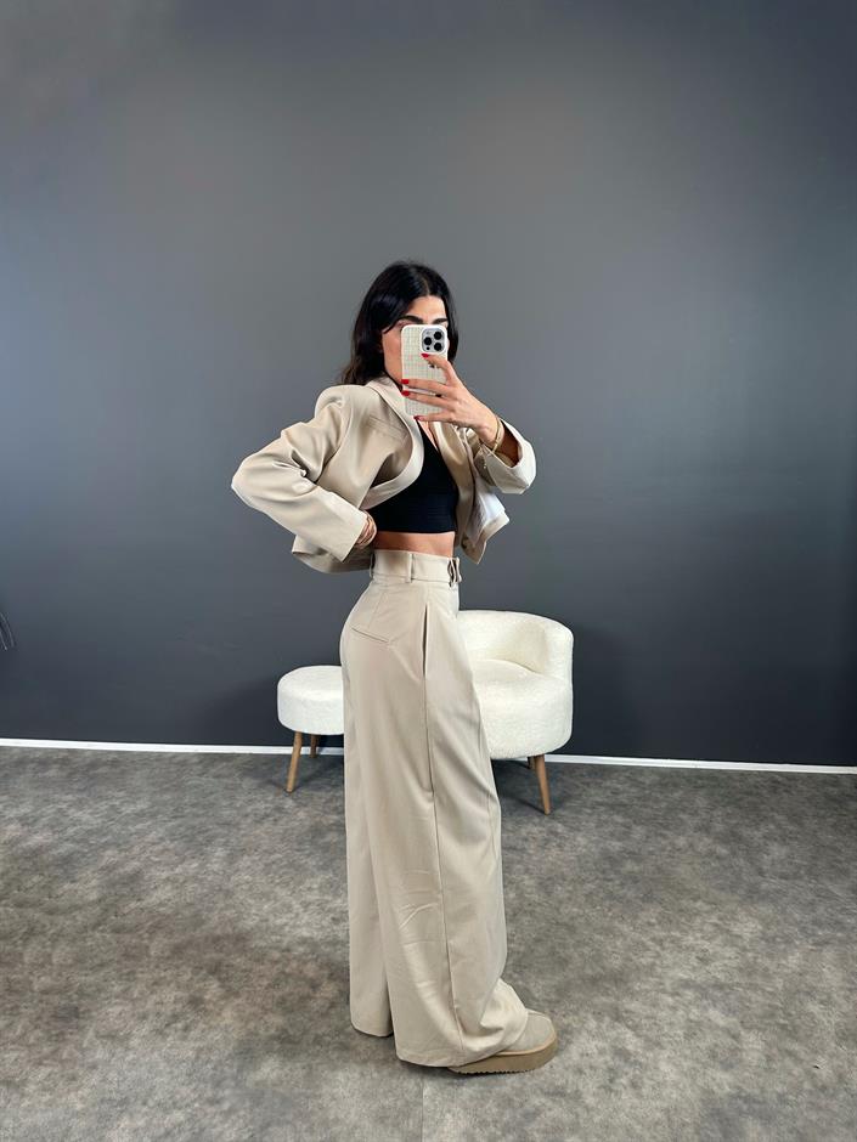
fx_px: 792
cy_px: 571
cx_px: 428
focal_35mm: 24
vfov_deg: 71.6
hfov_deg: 56.8
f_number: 1.78
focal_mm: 6.86
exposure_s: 1/100
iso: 100
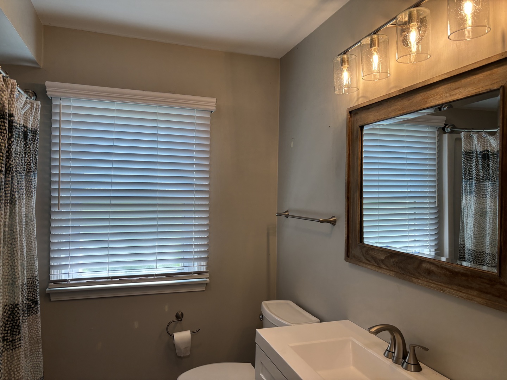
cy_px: 190
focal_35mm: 26
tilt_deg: +0.9
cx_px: 254
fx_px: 381
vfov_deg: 53.1
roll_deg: +0.5
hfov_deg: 67.3
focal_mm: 5.96
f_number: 1.6
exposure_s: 1/120
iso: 64
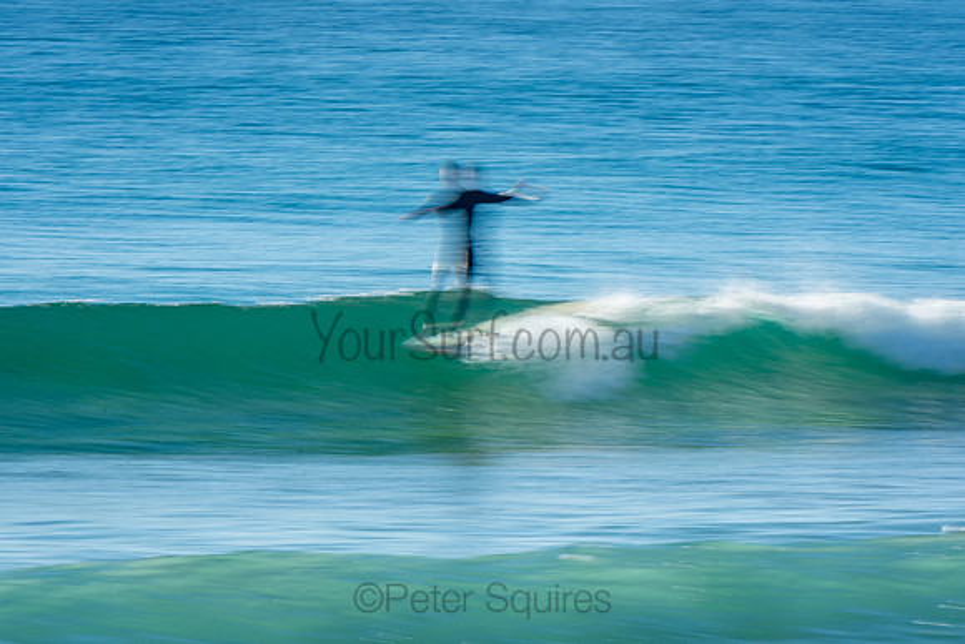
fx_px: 14478
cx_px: 482
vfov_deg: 2.5
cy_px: 322
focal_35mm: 540
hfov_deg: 3.8
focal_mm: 360
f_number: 22
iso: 100
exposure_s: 1/30
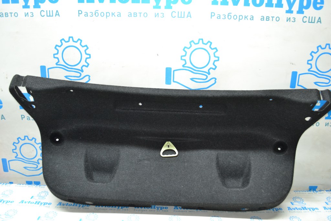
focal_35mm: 30
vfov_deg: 43.6
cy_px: 110
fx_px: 276
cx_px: 166
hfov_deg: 61.9
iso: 640
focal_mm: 20
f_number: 3.8
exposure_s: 1/60
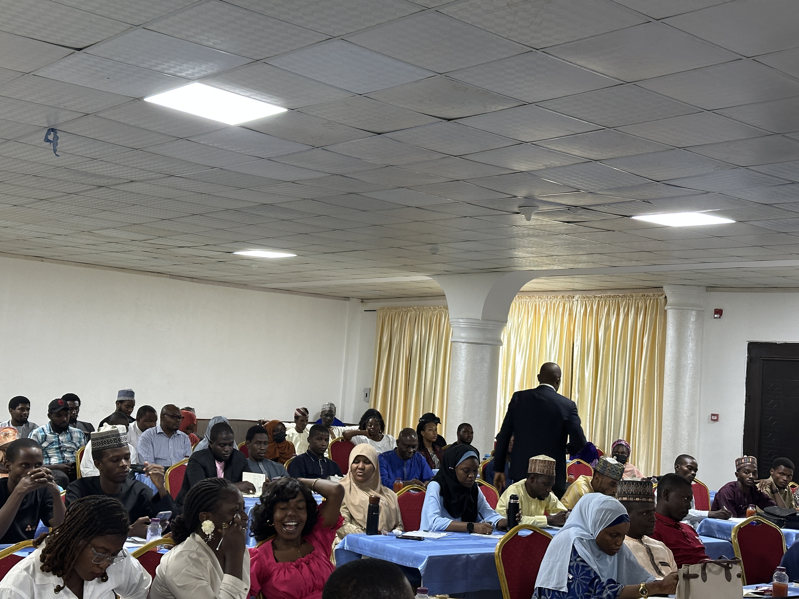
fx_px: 1108
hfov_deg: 39.7
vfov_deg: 30.3
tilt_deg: +3.1
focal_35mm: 48
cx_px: 400
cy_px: 300
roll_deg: -4.4
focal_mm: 6.86
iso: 200
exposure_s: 1/40
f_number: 1.78
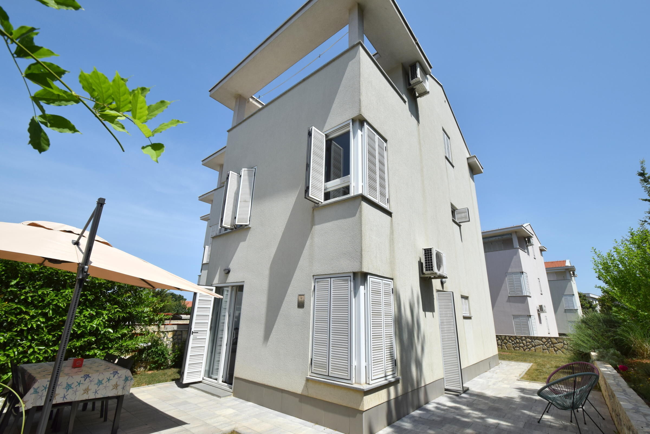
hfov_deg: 100.4
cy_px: 217
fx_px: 271
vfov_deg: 77.3
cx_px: 325
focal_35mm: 15
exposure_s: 1/800
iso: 200
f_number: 8
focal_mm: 10
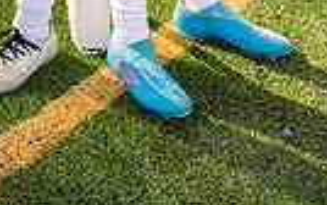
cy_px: -329
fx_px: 1186
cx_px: 44
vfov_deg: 8.7
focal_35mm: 133
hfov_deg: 15.5
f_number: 7.1
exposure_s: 1/250
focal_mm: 39
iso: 100
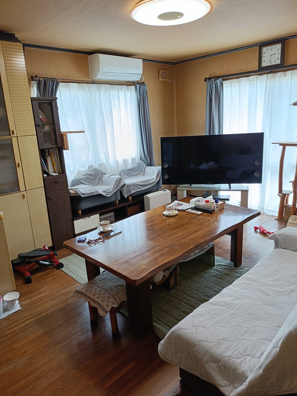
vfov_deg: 69.4
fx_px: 286
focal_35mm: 25
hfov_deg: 54.9
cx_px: 148
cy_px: 198
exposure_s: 1/60
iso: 400
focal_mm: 4.7
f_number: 1.7
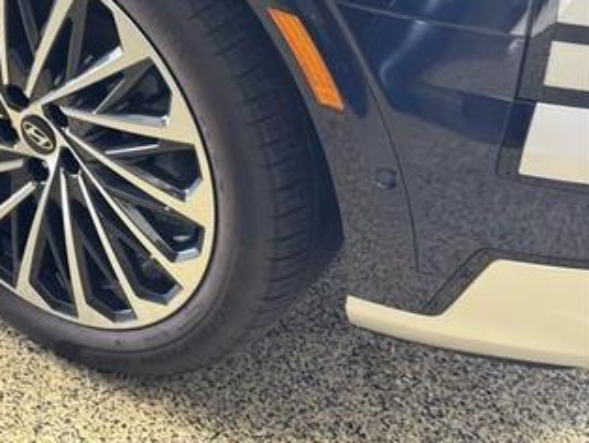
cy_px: 109
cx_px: 118
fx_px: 1311
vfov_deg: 19.0
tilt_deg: -35.8
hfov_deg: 24.9
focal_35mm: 77
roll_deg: -0.9
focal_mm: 6.76
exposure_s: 1/40
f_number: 1.78
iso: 320
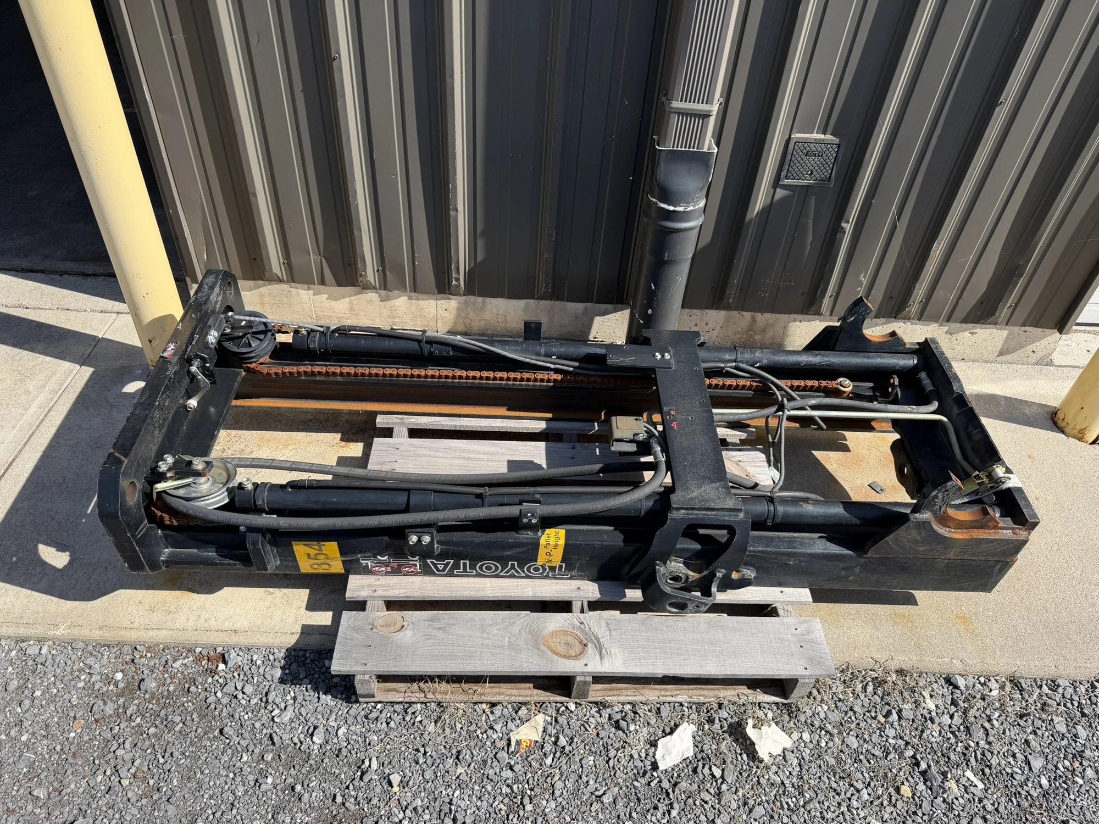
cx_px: 550
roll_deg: -4.7
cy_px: 412
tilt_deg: -41.9
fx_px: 762
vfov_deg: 56.8
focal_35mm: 24
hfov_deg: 71.6
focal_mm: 6.76
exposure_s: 1/2703
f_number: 1.78
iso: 80
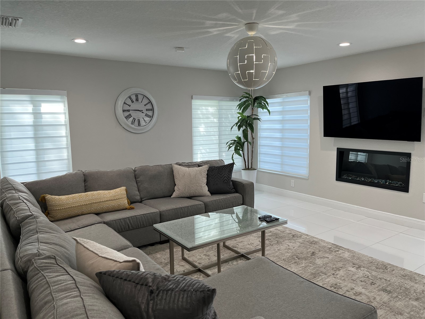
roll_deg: +1.2
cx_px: 212
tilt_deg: -7.2
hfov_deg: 67.3
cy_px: 160
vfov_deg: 53.1
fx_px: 319
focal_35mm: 26
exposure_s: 1/120
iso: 100
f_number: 1.6
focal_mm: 5.1
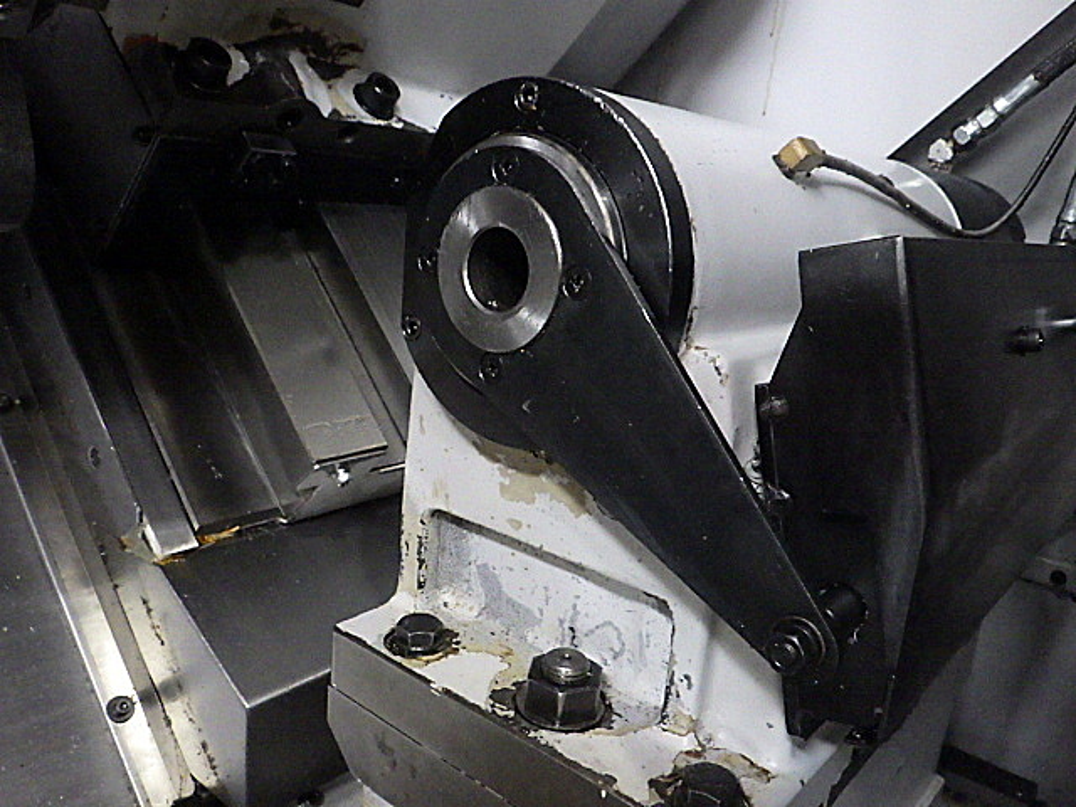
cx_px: 538
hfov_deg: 63.4
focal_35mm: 28
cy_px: 404
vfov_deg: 49.7
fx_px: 870
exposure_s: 1/45
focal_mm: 5
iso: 1250
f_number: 3.5
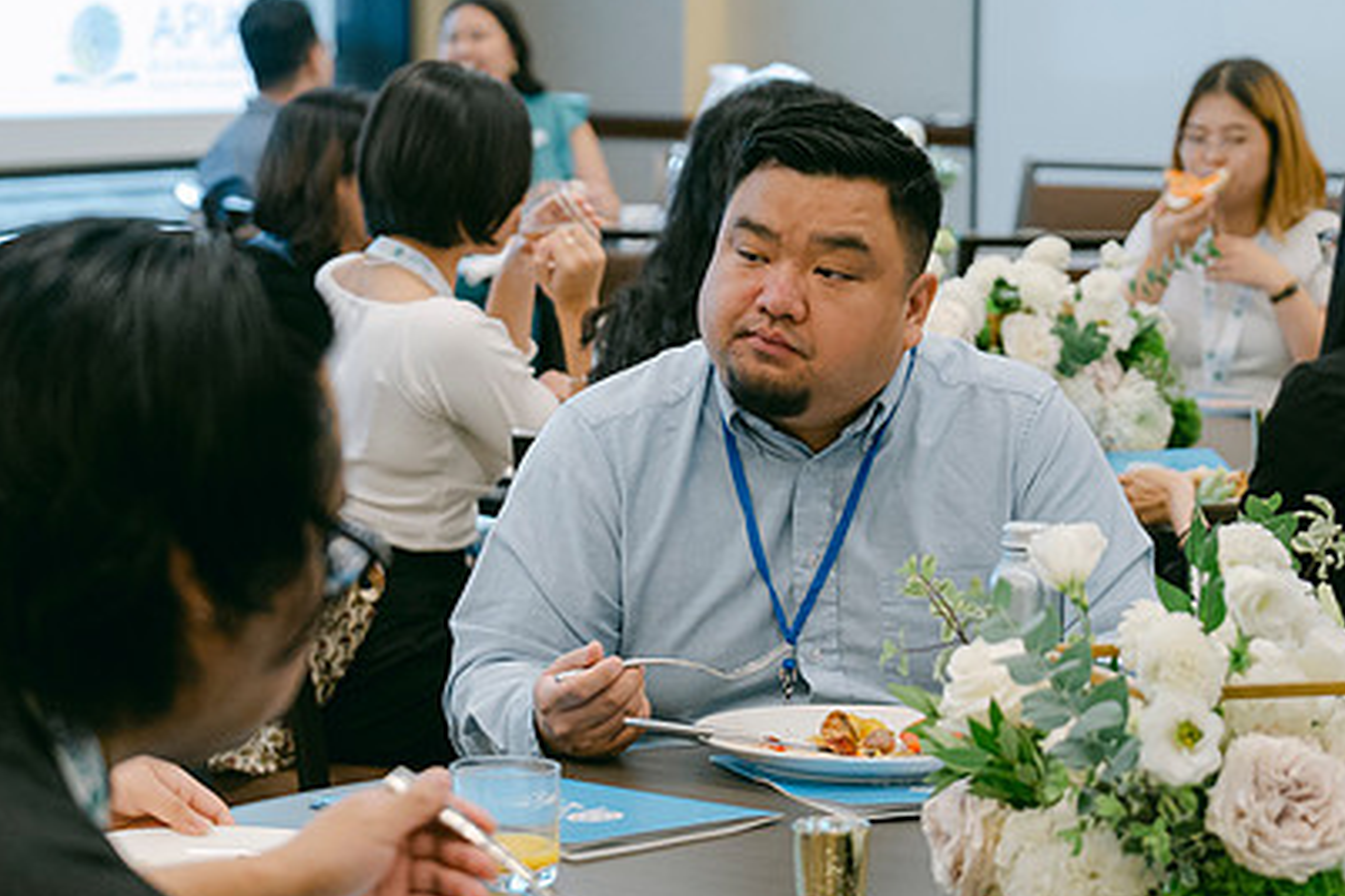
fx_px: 4371
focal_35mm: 117
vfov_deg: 11.7
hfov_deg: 17.5
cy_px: 547
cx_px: 455
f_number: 2.8
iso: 1600
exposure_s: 1/125
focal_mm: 54.1
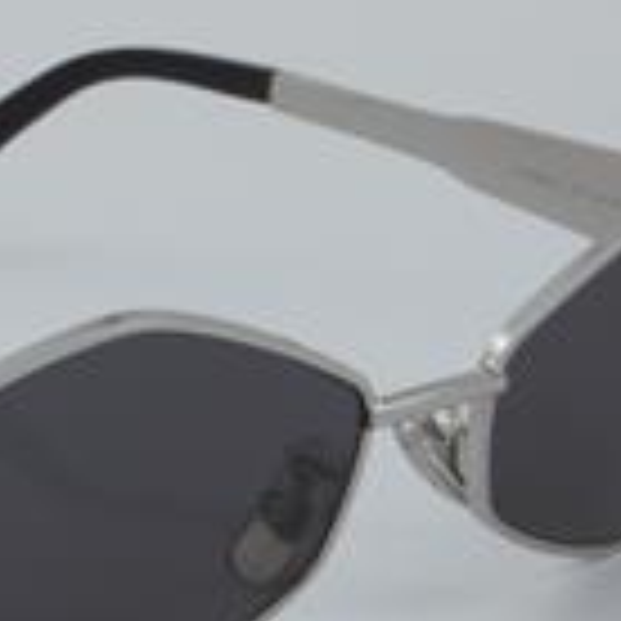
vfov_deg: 9.5
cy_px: 436
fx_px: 3735
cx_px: -40
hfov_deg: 9.4
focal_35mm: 184
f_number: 32
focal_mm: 50
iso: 100
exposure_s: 1/4
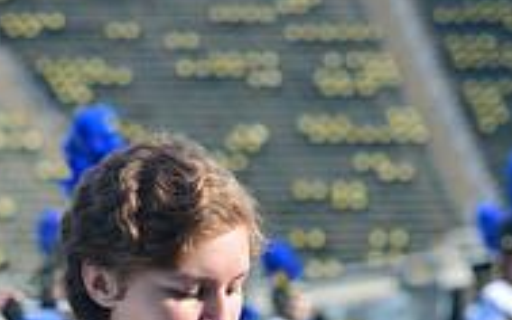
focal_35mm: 271
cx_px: 275
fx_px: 3780
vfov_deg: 4.8
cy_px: 605
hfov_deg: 7.7
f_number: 5.6
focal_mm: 112
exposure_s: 1/640
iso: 125
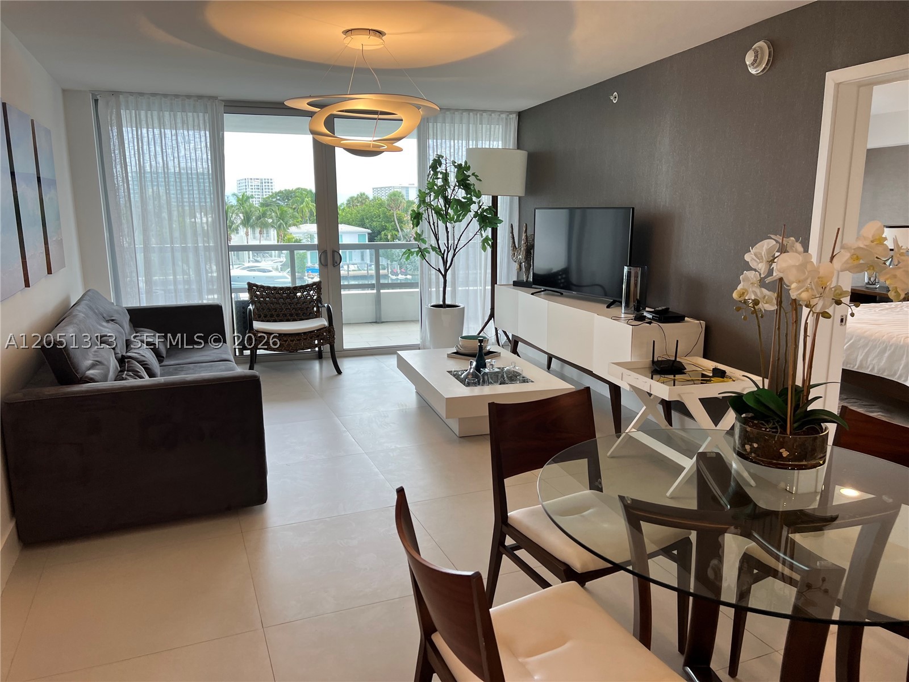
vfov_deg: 53.1
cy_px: 341
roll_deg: +1.4
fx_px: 683
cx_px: 454
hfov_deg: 67.3
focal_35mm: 26
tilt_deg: -11.9
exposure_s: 1/120
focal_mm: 5.7
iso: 50
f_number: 1.5
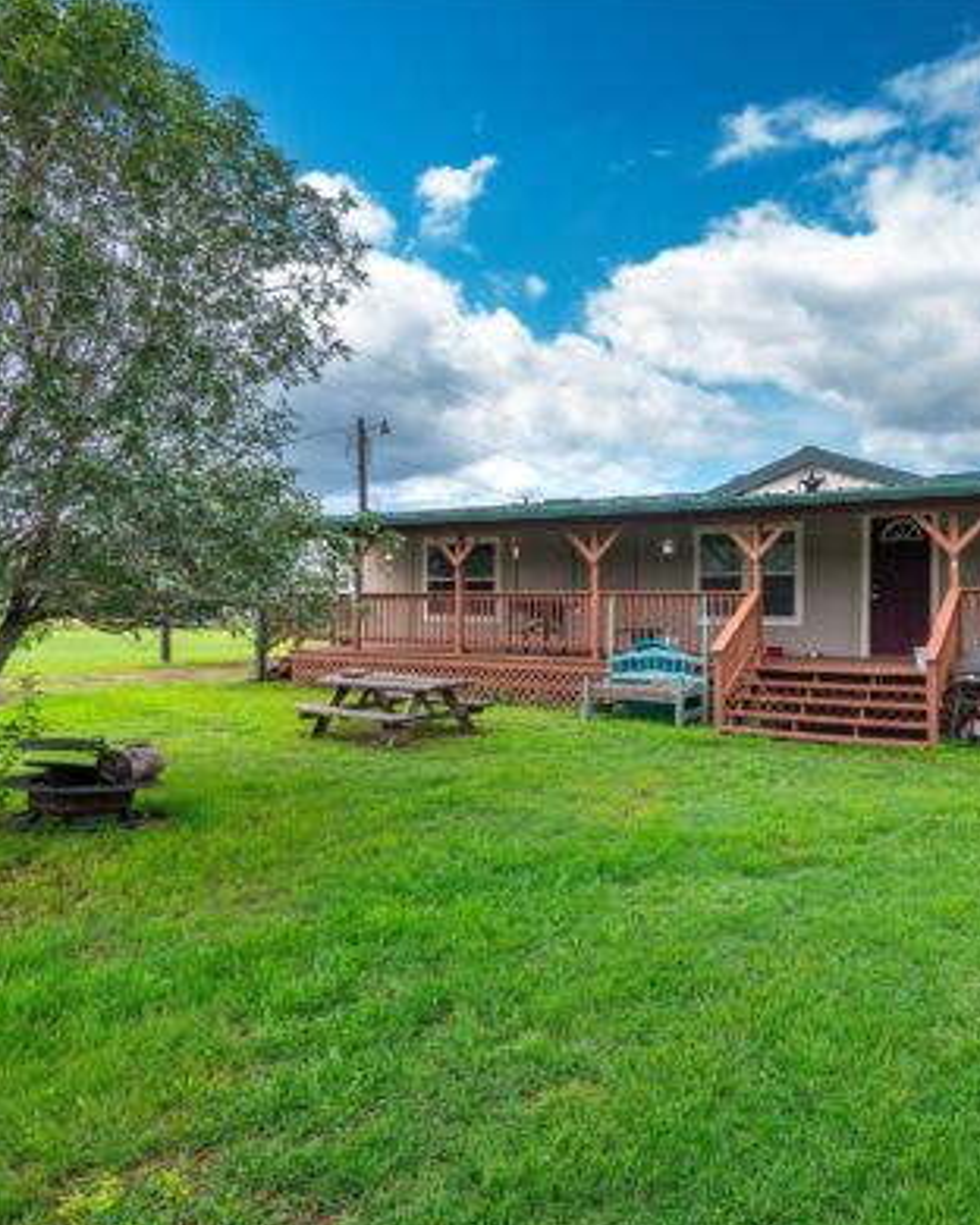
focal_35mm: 24
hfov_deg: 57.0
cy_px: 612
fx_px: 870
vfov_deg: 70.3
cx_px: 680
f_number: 8
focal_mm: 9
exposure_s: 1/160
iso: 200
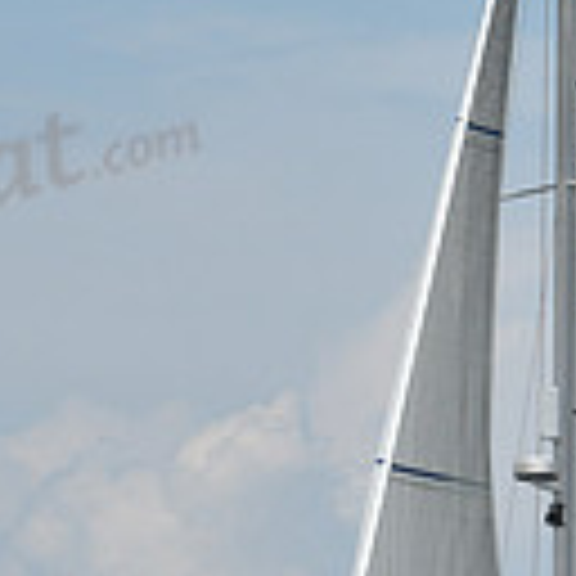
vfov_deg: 2.5
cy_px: 374
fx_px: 13385
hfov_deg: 2.5
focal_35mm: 711
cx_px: 434
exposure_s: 1/1250
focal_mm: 185
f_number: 10
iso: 320
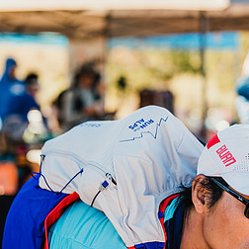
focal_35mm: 126
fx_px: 1025
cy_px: 125
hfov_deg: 13.5
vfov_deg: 13.8
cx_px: 282
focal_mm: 50
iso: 100
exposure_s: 1/1250
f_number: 2.2
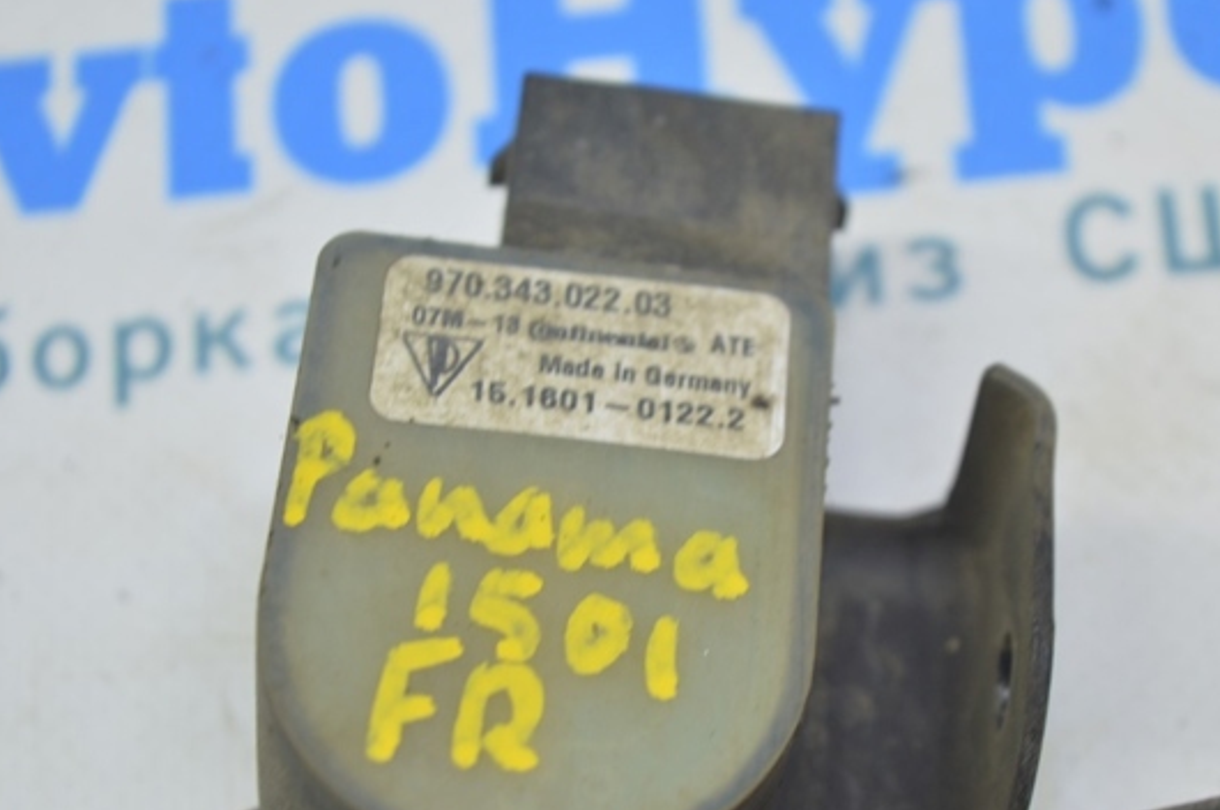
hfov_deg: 20.5
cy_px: 448
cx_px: 605
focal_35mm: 100
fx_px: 3371
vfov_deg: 13.7
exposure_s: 1/20
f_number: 5.6
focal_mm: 55
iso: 400
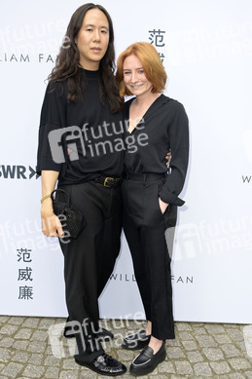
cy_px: 189
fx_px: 389
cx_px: 126
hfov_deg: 35.9
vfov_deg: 51.9
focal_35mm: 37
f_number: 5.6
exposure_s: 1/200
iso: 640
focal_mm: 36
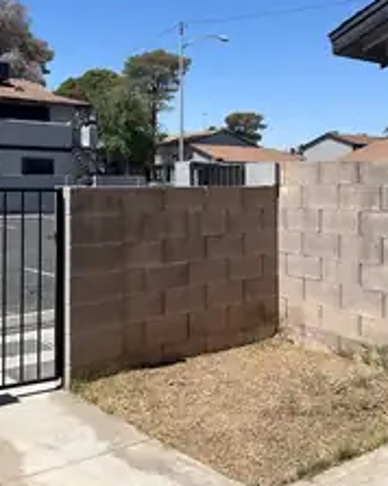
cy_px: 192
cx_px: 229
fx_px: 604
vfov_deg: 43.6
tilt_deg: -1.4
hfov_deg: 35.5
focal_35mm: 42
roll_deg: -0.1
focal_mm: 6.86
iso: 80
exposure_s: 1/5848
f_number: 1.78
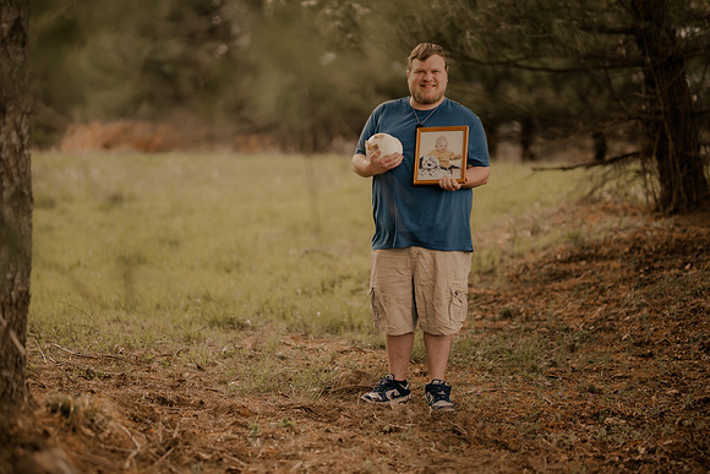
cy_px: 237
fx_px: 1677
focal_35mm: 85
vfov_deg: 16.1
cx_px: 355
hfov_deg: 23.9
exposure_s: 1/1600
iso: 125
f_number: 1.4
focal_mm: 85
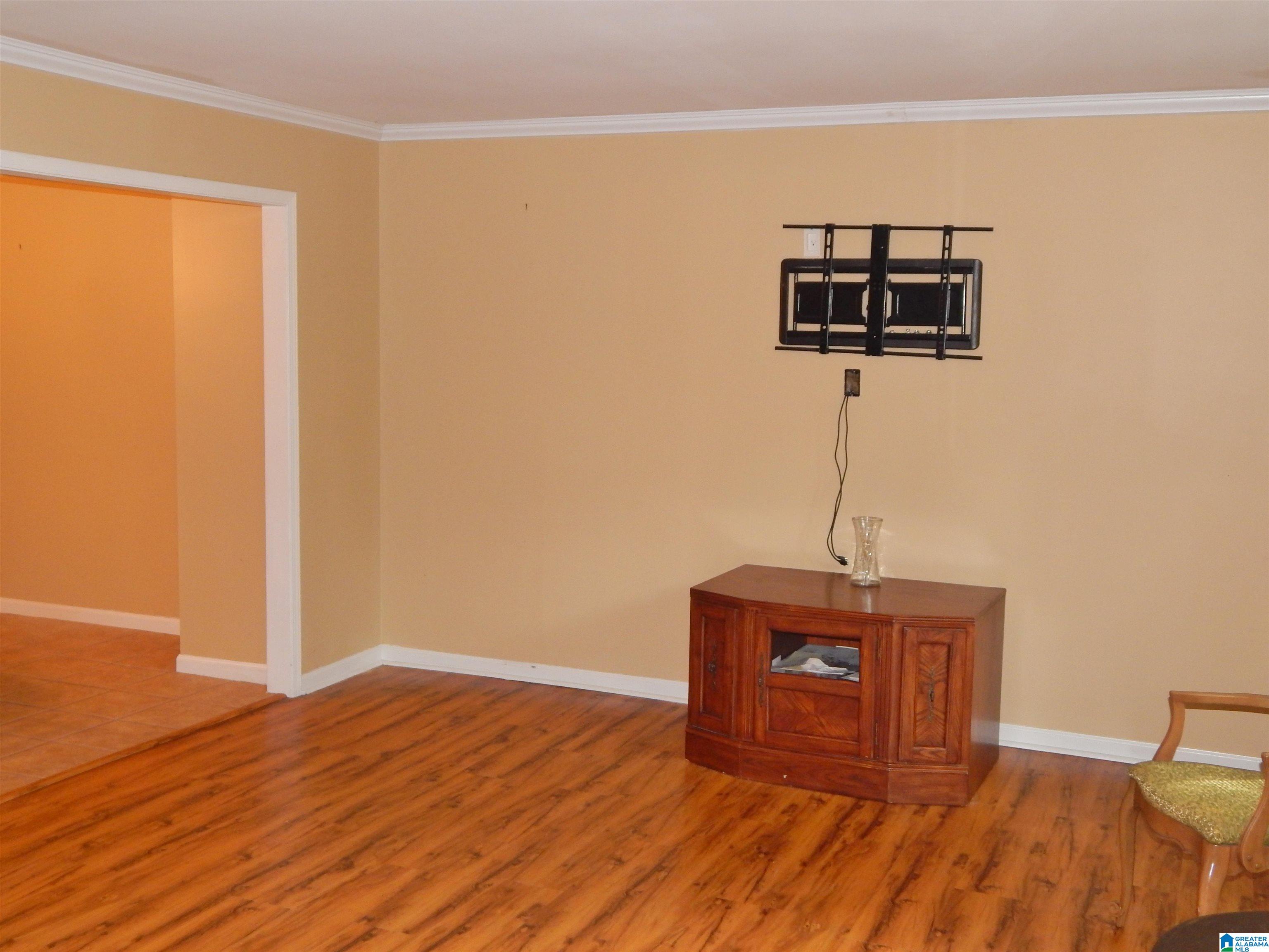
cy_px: 476
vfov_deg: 37.7
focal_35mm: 38
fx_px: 1393
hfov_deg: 49.0
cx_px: 634
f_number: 3.4
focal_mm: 6.8
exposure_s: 1/30
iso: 360
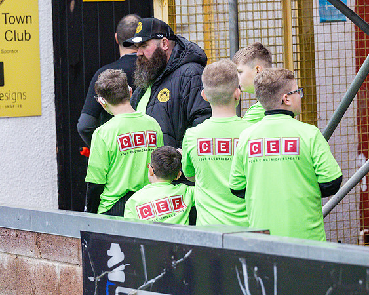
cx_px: 182
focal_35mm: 236
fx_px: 2578
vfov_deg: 6.5
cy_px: 165
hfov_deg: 8.2
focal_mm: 125
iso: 2000
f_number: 2.8
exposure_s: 1/1600
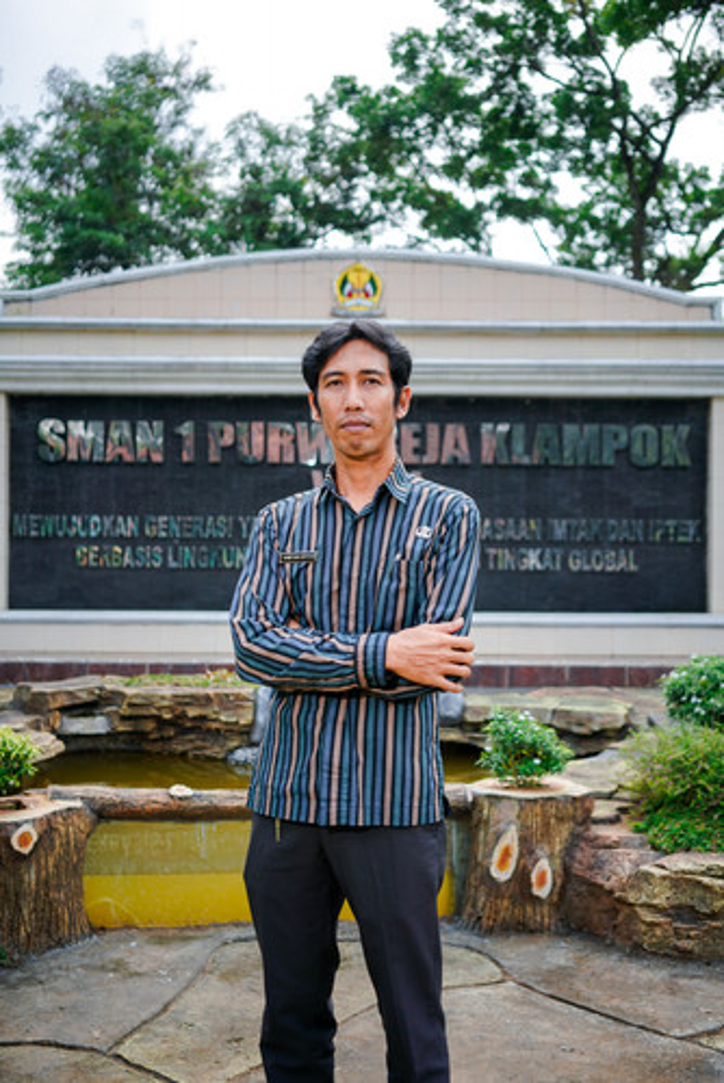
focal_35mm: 35
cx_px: 362
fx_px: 1054
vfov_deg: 54.4
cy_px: 542
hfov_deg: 37.9
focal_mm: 35
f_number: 3.2
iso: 200
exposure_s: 1/800
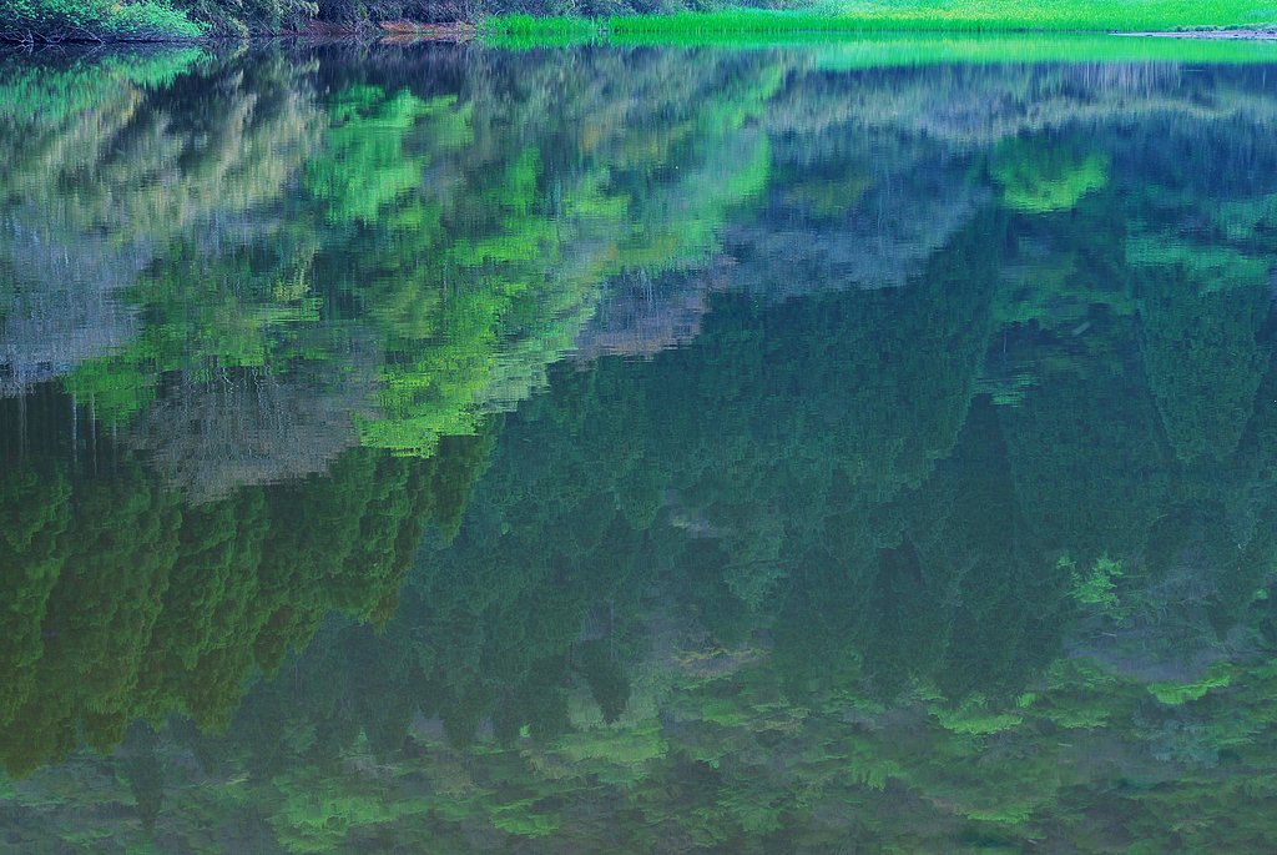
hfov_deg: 27.0
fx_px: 2663
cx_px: 638
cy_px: 428
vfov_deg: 18.2
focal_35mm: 75
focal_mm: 50
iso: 200
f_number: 8
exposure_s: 1/30
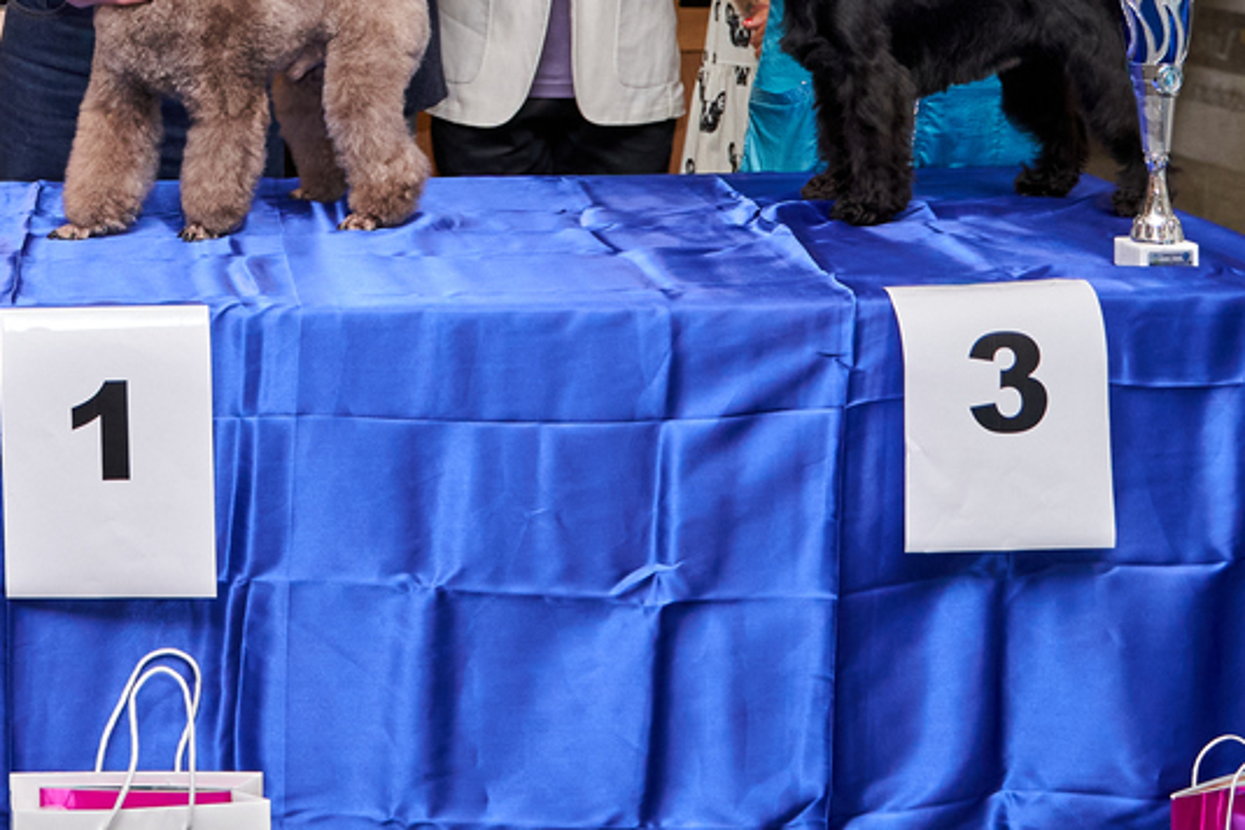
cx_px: 54
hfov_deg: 22.6
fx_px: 3009
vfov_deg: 15.2
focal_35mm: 87
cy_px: -140
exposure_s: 1/100
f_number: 3.2
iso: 1600
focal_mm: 31
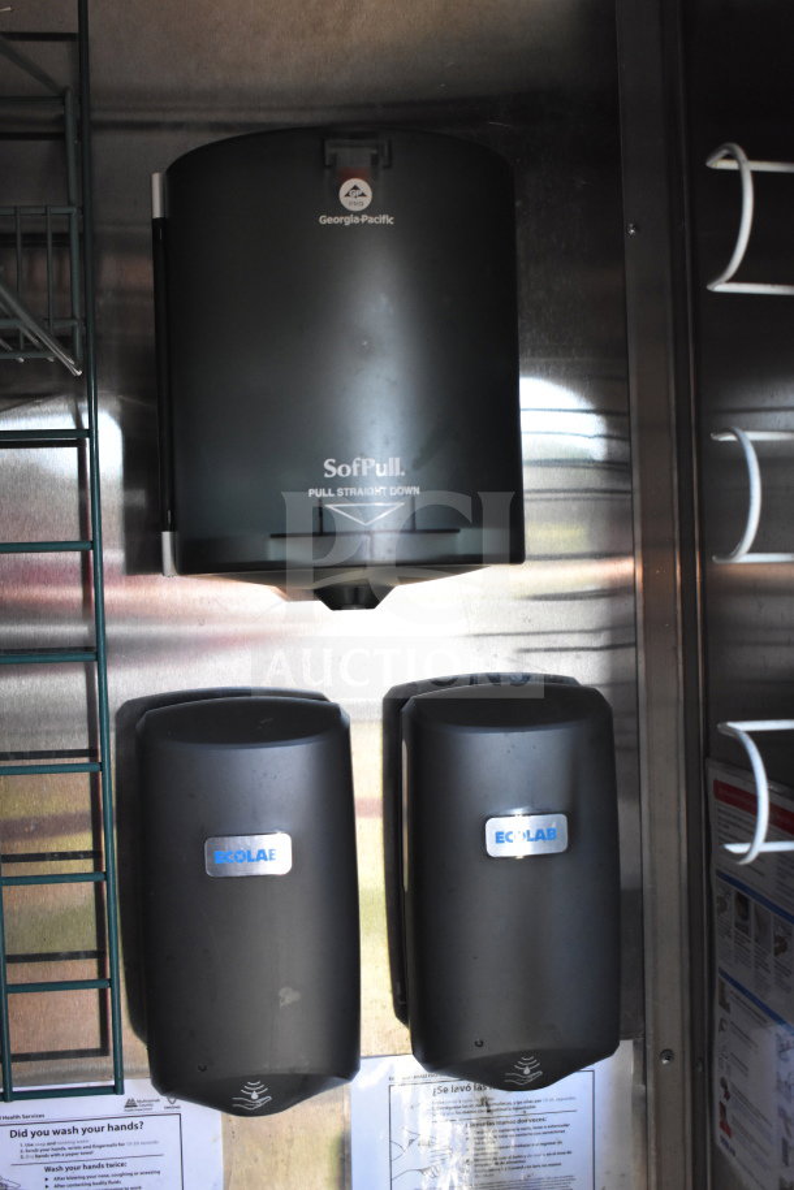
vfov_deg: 49.6
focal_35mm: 39
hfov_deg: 34.2
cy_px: 595
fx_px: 1290
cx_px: 397
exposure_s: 1/40
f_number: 4
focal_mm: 26
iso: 2200
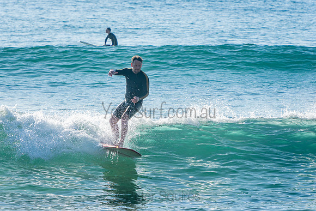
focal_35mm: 360
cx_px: 158
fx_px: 3161
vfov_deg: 3.8
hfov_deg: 5.7
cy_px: 106
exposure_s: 1/1250
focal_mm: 240
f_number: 5.6
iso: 200
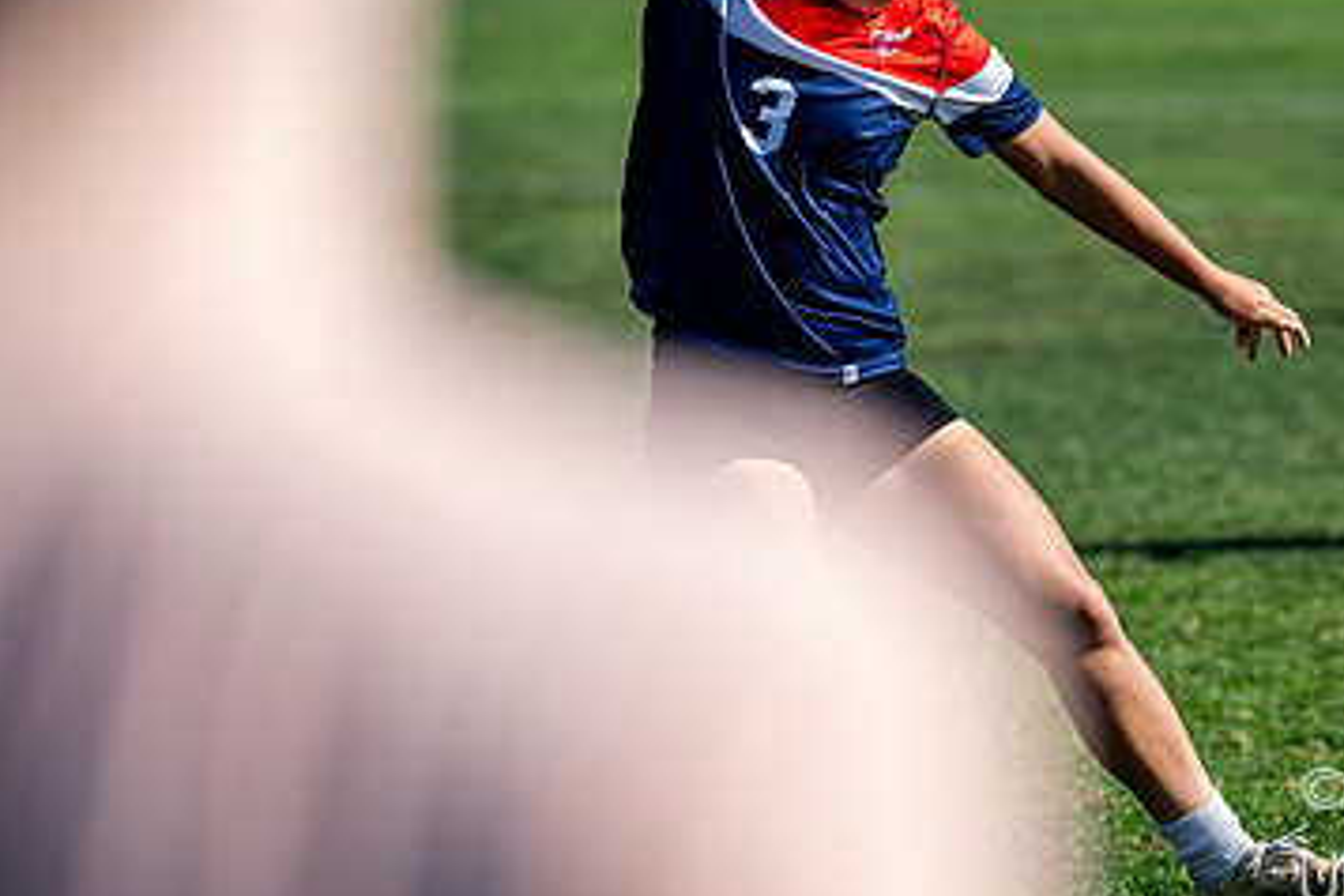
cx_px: 1050
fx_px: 12954
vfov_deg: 4.0
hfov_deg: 5.9
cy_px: 177
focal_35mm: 347
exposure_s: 1/1600
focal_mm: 175
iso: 100
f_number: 3.2
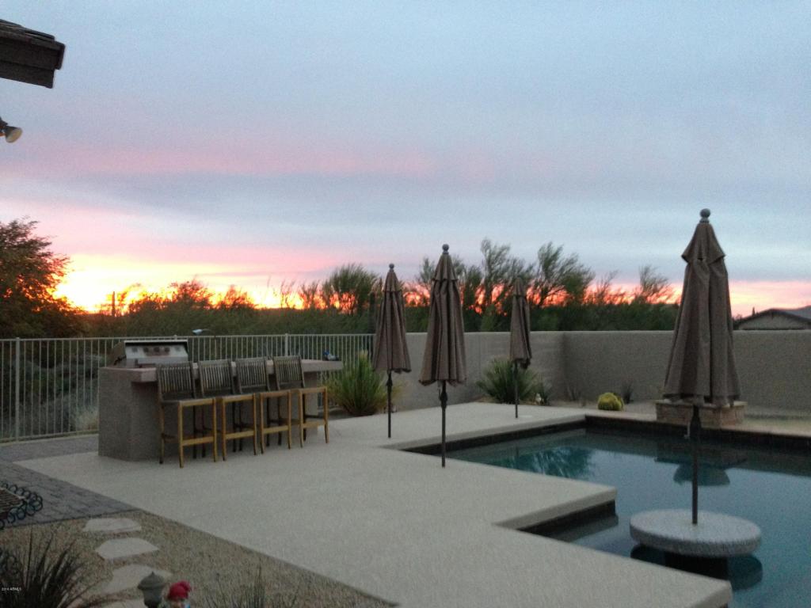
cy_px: 304
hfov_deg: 55.4
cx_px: 406
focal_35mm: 33
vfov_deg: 42.9
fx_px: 773
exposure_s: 1/20
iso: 320
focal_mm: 4.13
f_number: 2.4
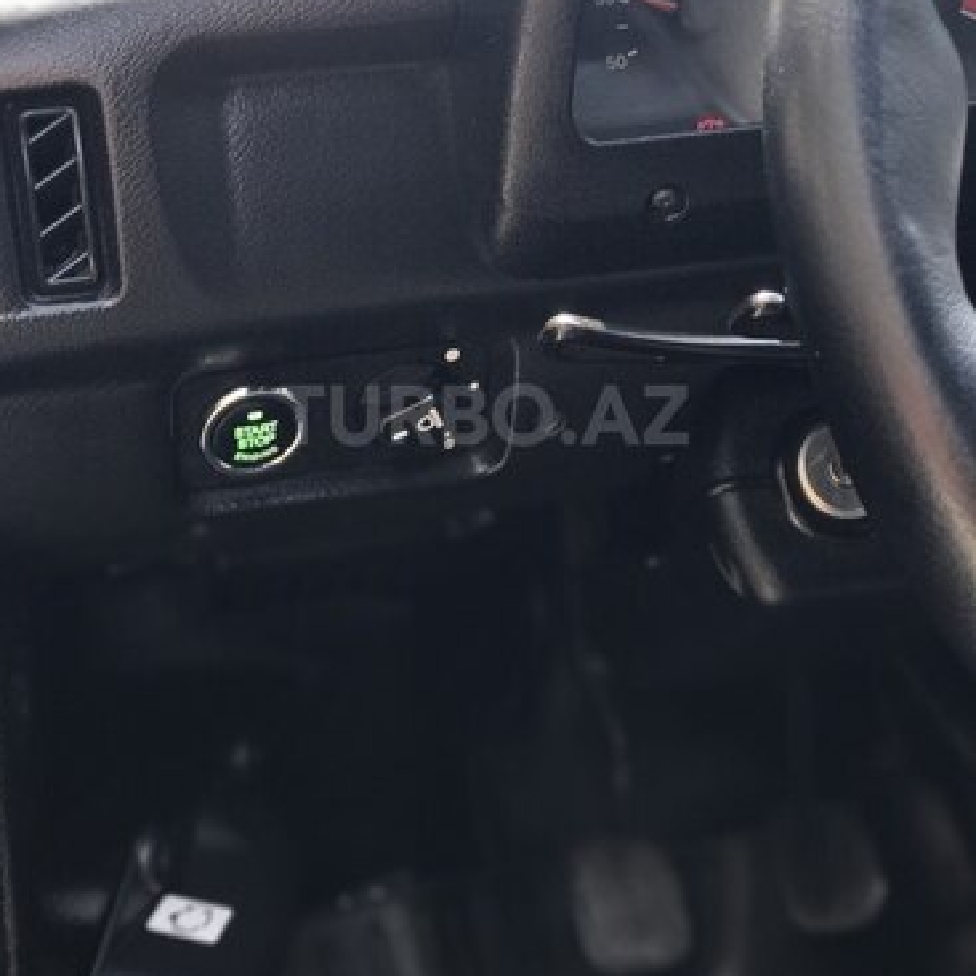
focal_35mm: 68
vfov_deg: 25.3
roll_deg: +3.7
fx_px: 2169
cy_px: 415
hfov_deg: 25.4
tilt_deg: -19.0
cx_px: 484
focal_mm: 6.6
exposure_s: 1/50
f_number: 2.8
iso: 80
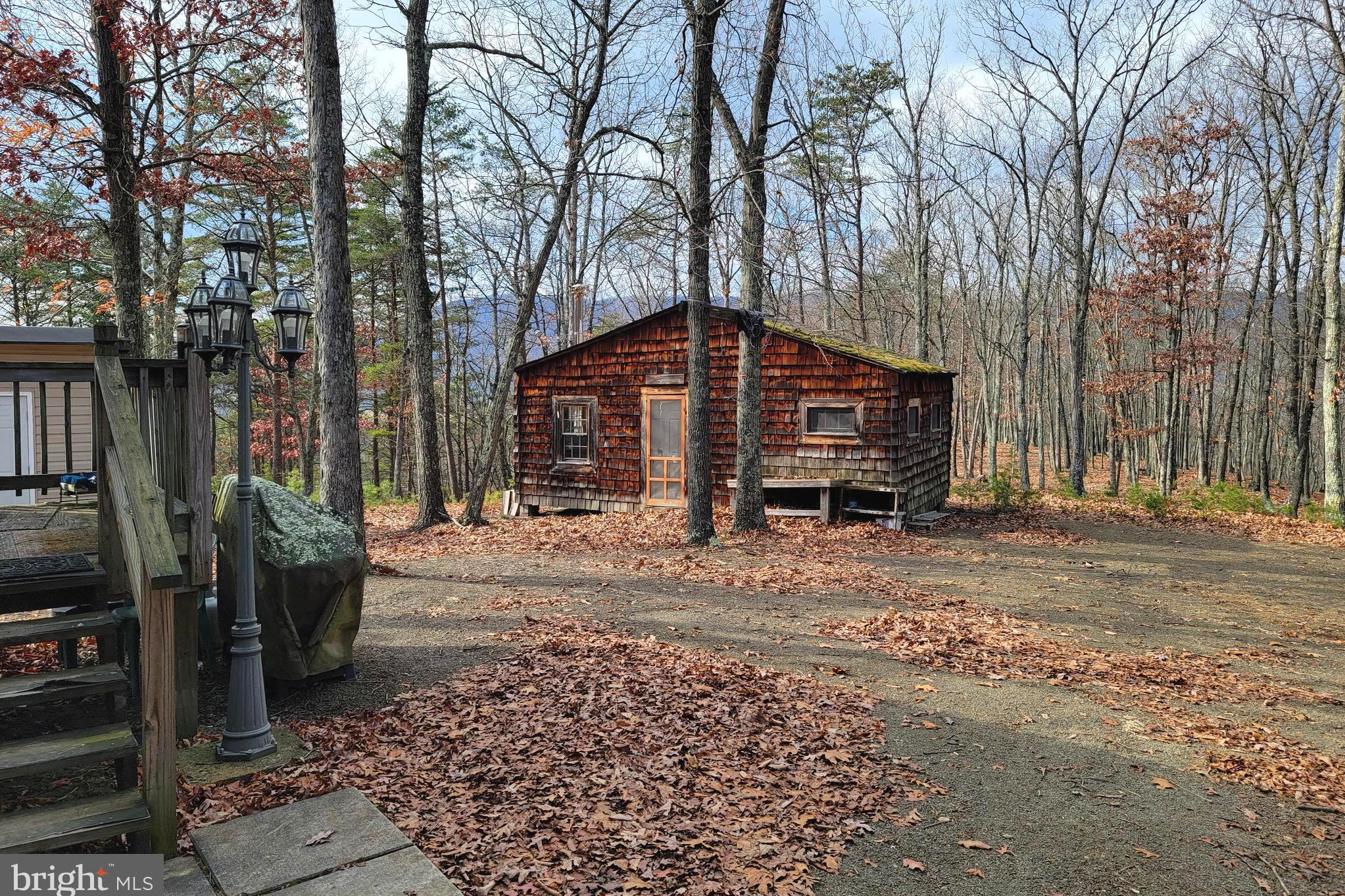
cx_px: 673
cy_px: 403
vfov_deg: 51.2
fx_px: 934
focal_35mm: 25
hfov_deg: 71.5
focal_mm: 6.7
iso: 16
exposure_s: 1/421
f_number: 1.8
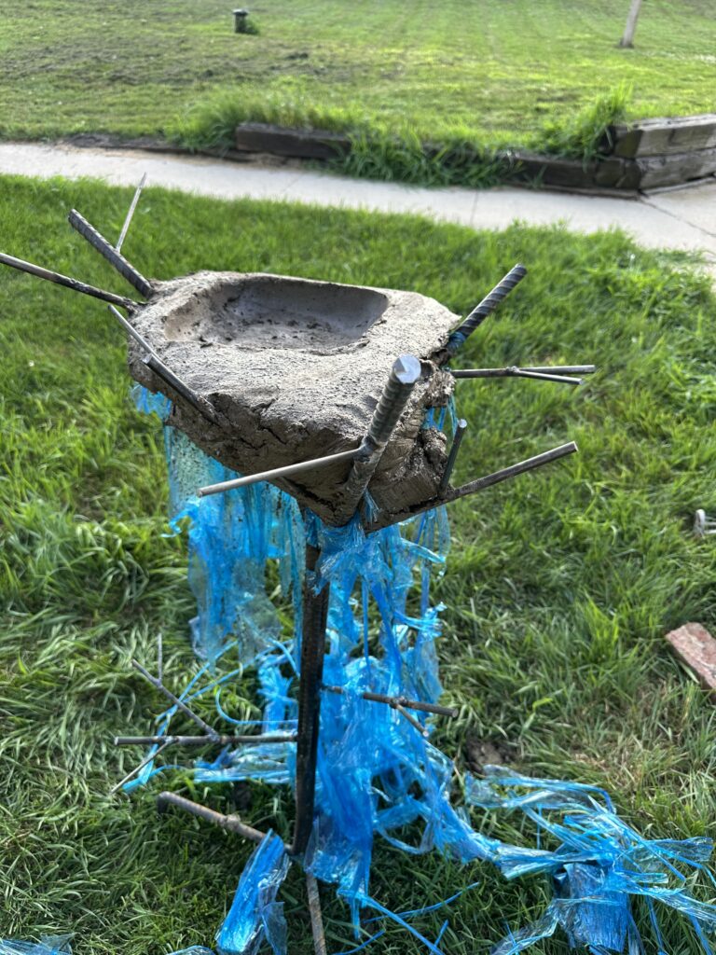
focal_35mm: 24
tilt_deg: -33.5
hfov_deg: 56.8
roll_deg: -3.9
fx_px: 662
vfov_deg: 71.6
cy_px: 478
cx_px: 358
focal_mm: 6.86
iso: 64
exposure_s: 1/130
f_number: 1.78
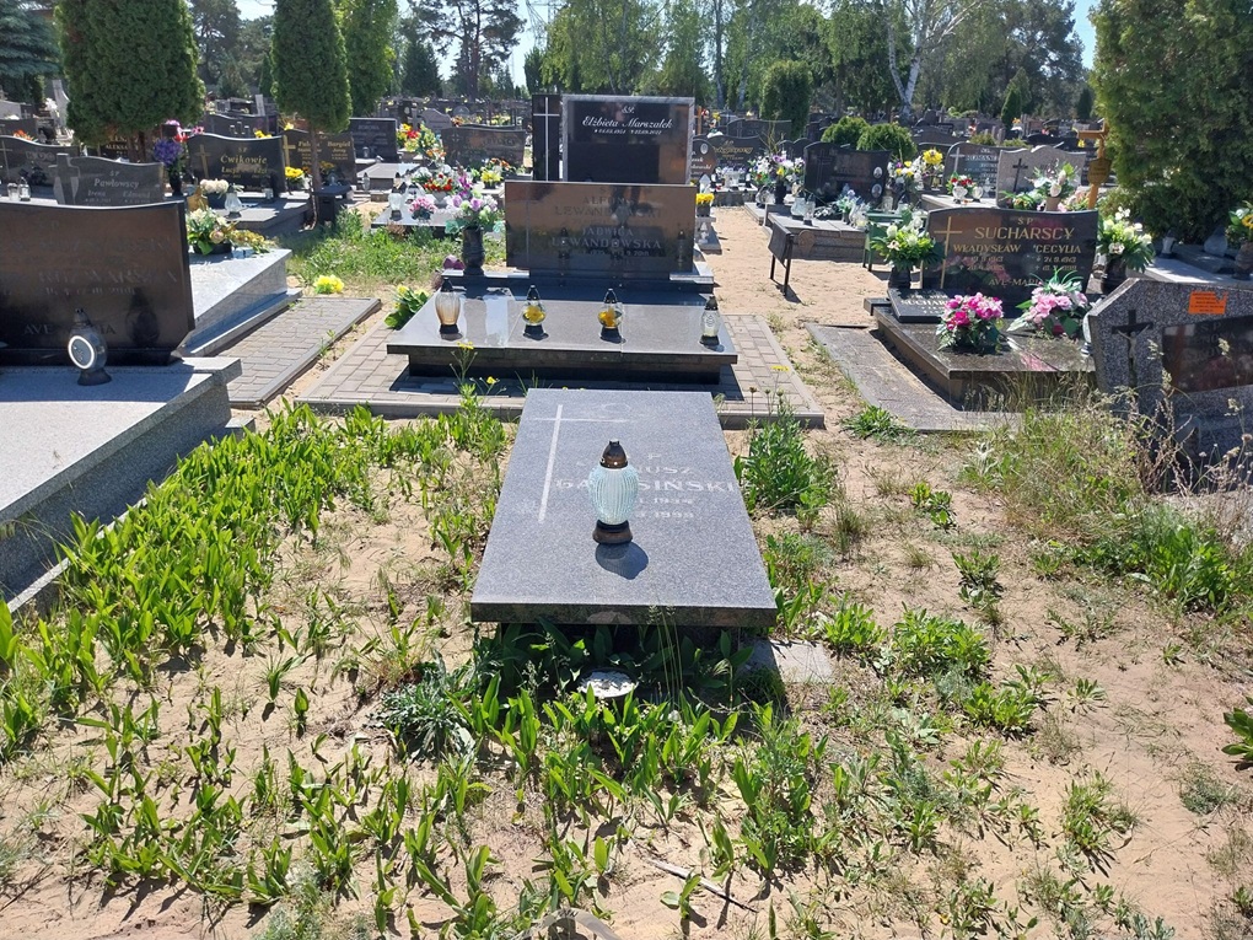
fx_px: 941
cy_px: 470
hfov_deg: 67.3
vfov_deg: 53.1
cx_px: 626
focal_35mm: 26
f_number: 1.8
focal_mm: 4
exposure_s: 1/726
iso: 25
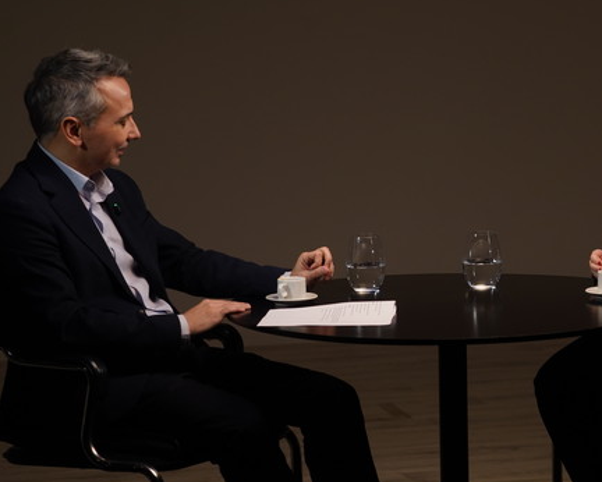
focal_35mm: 161
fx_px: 2870
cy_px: 302
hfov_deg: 11.9
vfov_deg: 9.6
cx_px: 456
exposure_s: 1/125
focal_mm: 103
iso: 1250
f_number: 5
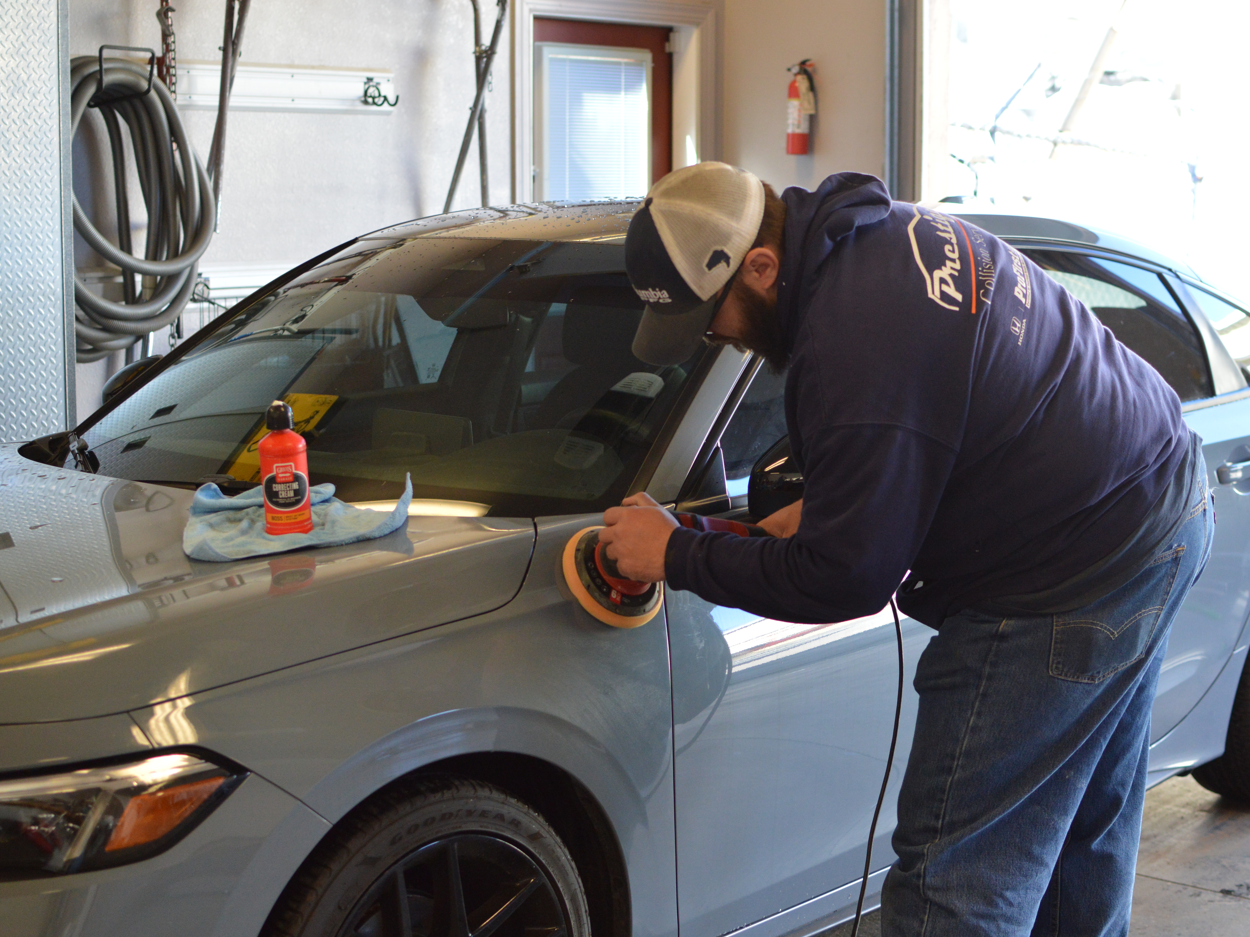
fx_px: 2078
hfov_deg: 33.4
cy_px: 471
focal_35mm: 58
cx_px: 705
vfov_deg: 25.4
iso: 800
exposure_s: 1/500
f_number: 2.8
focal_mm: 35
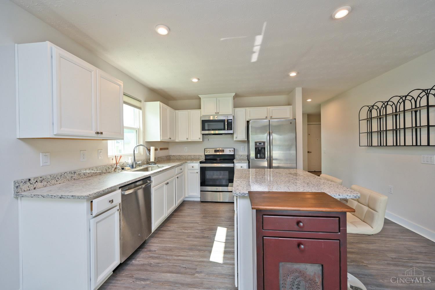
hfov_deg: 104.3
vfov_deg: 81.2
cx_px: 218
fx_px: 169
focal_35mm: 14
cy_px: 145
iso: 200
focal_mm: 14
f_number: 4.5
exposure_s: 1/80
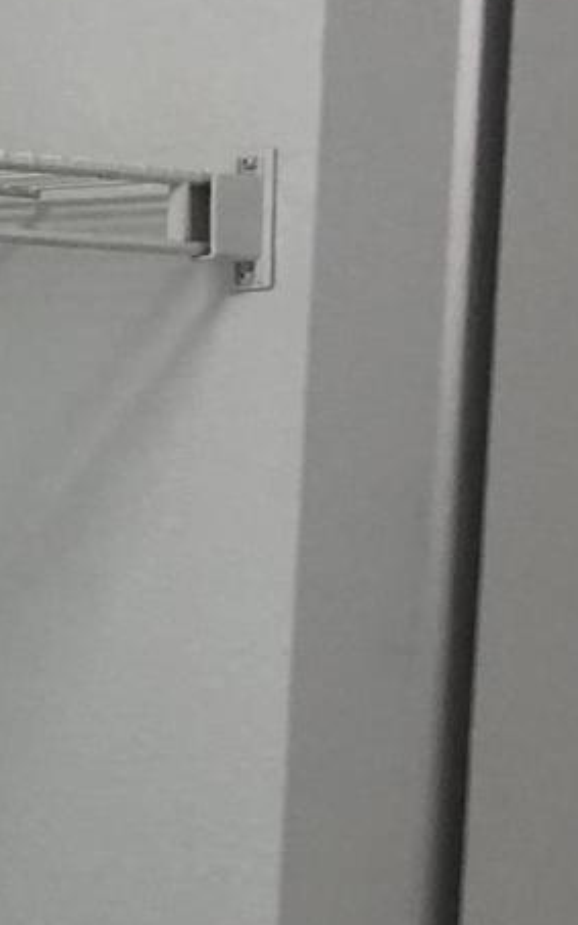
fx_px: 3303
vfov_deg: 15.8
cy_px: 835
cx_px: -711
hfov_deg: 9.2
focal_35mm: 131
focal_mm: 3.99
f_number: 1.8
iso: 20
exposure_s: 1/40
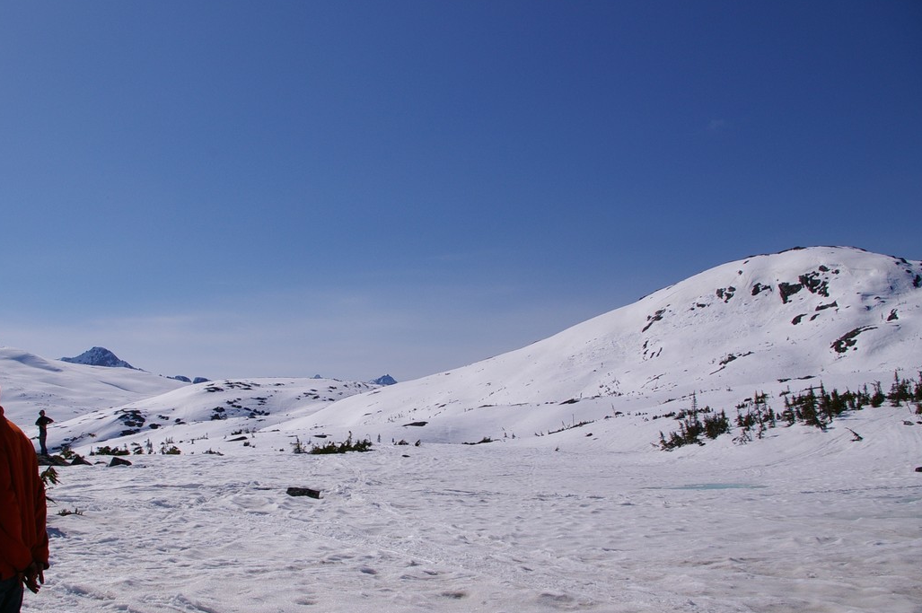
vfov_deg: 38.8
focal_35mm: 34
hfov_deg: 55.4
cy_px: 345
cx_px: 369
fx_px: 870
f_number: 11
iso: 200
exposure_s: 1/1000
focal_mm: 18
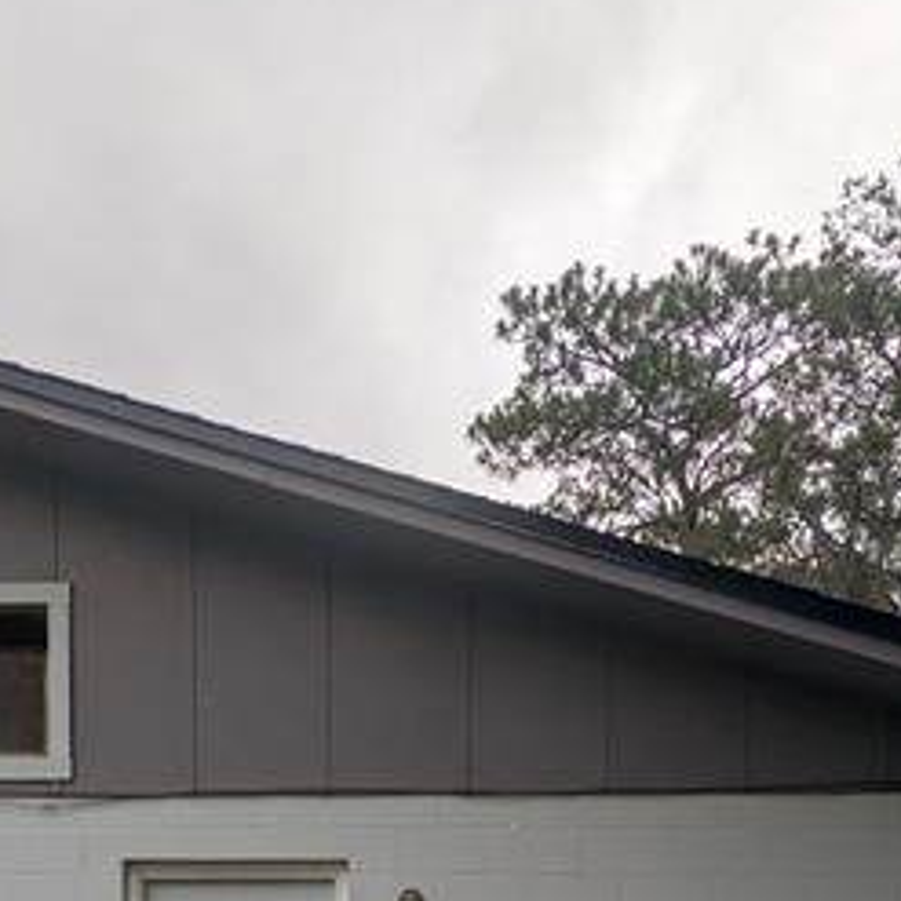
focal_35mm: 33
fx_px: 972
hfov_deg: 49.7
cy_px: 999
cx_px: 427
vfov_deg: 40.0
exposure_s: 1/2801
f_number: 1.7
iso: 48
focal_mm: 2.02
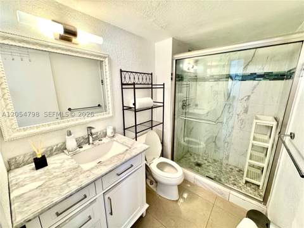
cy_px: 114
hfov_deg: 102.1
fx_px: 123
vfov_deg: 85.7
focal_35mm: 14
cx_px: 152
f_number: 2.2
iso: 250
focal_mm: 2.22
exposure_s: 1/60
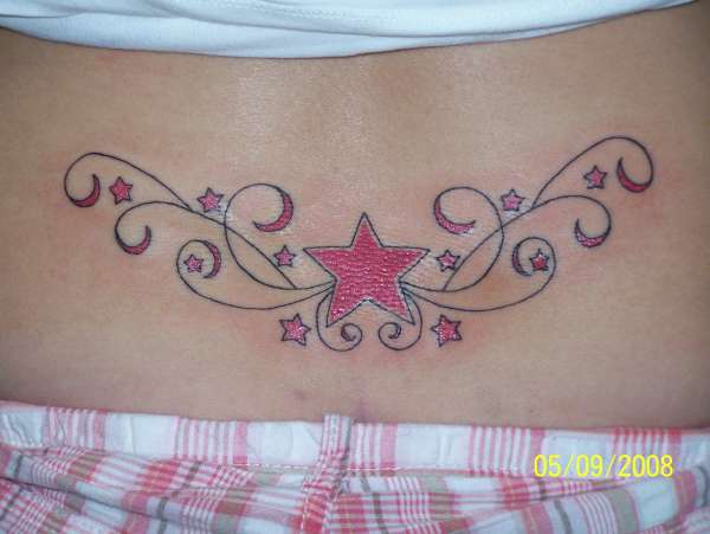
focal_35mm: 139
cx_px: 355
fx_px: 2853
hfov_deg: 14.2
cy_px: 267
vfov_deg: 10.7
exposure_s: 1/100
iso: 200
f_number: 3.2
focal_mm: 23.1
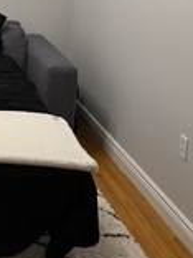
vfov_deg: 24.5
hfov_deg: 17.1
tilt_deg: -10.6
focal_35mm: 77
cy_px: 22
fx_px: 572
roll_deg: -0.2
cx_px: -105
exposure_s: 1/133
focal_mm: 6.76
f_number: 1.78
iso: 200
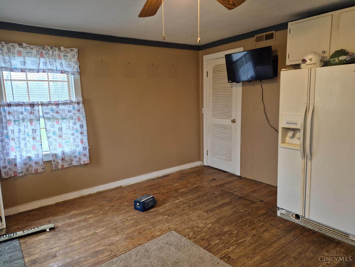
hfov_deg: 73.9
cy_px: 134
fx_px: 236
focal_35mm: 23
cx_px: 178
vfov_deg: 58.9
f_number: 1.8
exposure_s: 1/120
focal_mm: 5.4
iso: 640
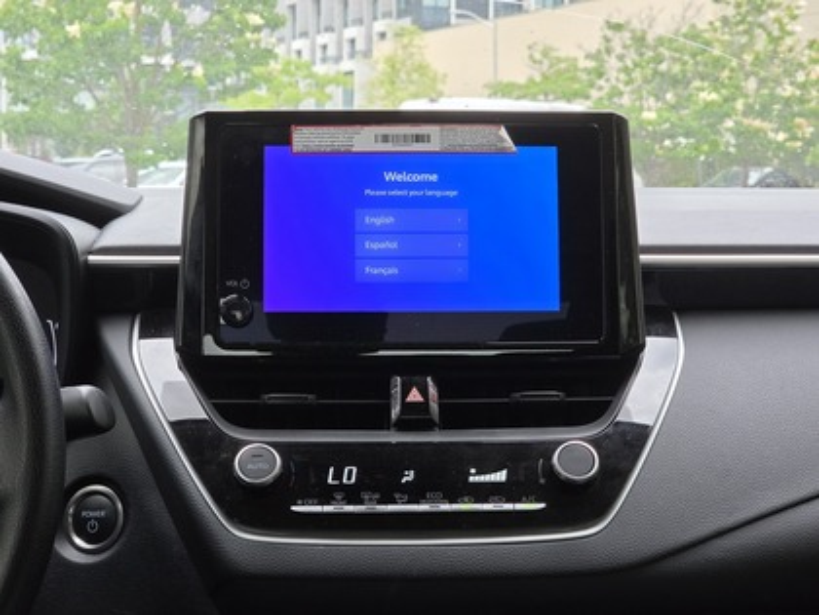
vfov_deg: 21.3
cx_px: 410
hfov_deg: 28.2
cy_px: 308
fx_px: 1633
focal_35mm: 69
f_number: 2.4
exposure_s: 1/120
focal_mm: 7
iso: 80
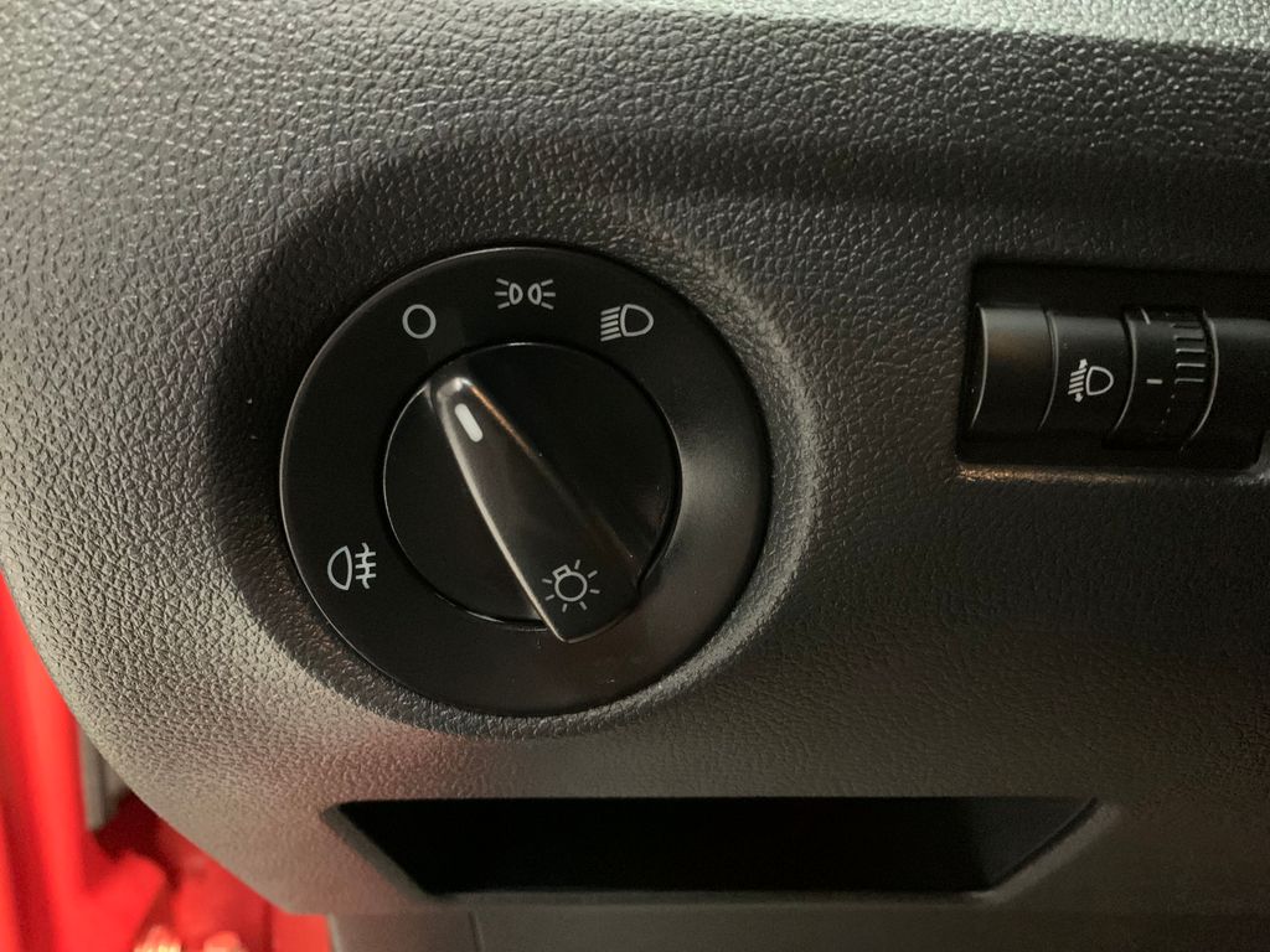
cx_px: 635
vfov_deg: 53.1
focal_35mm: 26
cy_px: 476
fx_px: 954
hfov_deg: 67.3
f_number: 1.8
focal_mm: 4.25
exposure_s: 1/15
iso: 1600
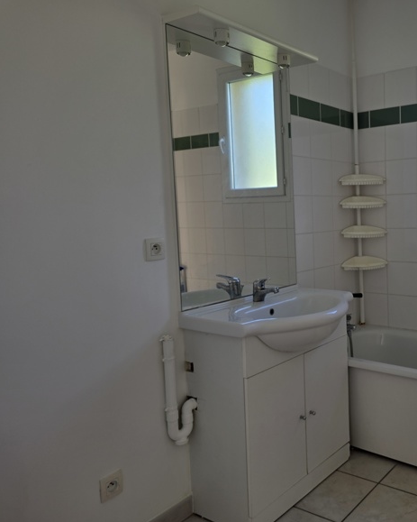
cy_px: 254
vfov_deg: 57.2
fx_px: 478
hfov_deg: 44.7
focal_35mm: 31
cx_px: 337
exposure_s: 1/180
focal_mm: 6.3
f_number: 1.7
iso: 32
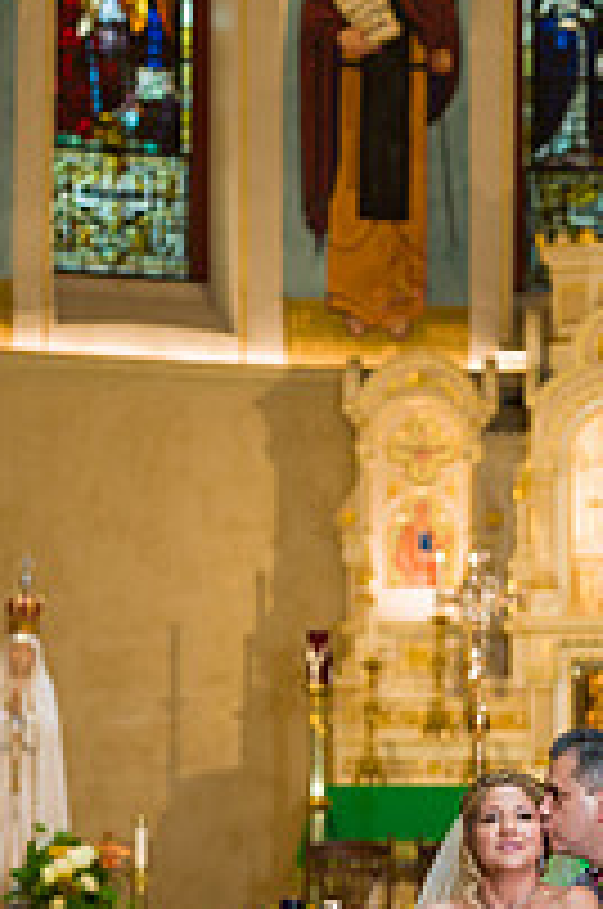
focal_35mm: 258
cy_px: 657
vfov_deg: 8.0
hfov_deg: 5.3
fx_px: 6504
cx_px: 551
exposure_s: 1/125
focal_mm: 116
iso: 800
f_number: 3.2
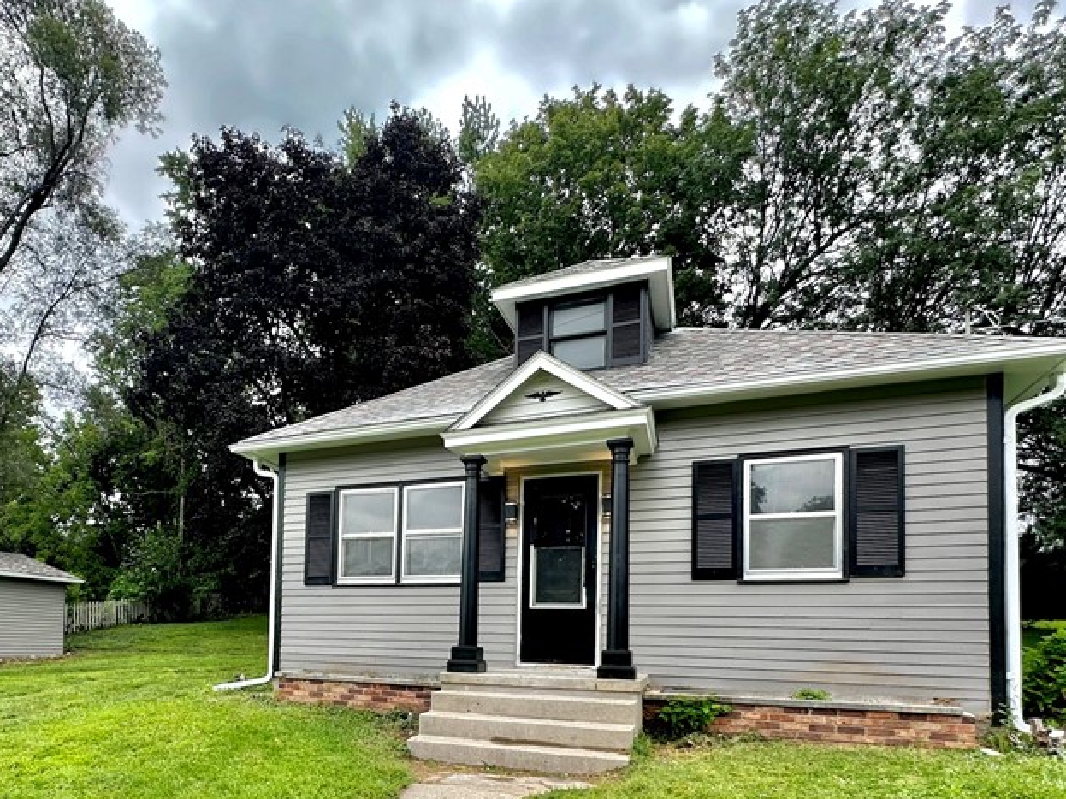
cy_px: 616
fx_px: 708
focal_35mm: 23
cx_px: 366
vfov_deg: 55.5
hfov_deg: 72.0
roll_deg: -1.3
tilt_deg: +3.0
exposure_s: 1/400
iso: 40
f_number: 2.2
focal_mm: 2.22
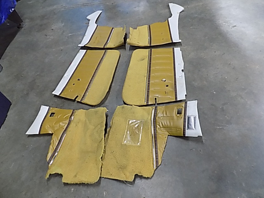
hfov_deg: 73.9
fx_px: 175
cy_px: 99
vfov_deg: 58.9
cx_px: 132
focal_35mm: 23
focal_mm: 4
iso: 400
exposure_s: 1/20
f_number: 3.1
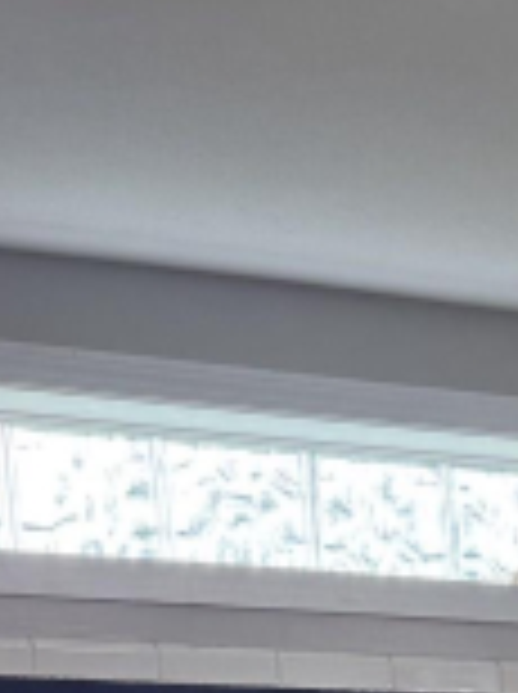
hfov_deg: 12.7
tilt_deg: -10.7
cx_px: 991
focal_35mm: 104
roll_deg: +0.9
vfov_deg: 15.4
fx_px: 2081
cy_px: 1357
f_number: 1.78
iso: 125
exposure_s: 1/201
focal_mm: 6.76
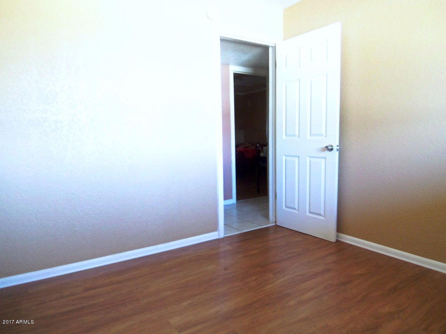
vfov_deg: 58.9
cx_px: 223
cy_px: 167
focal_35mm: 23
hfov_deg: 73.9
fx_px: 296
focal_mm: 3.8
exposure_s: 1/13
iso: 200
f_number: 2.8
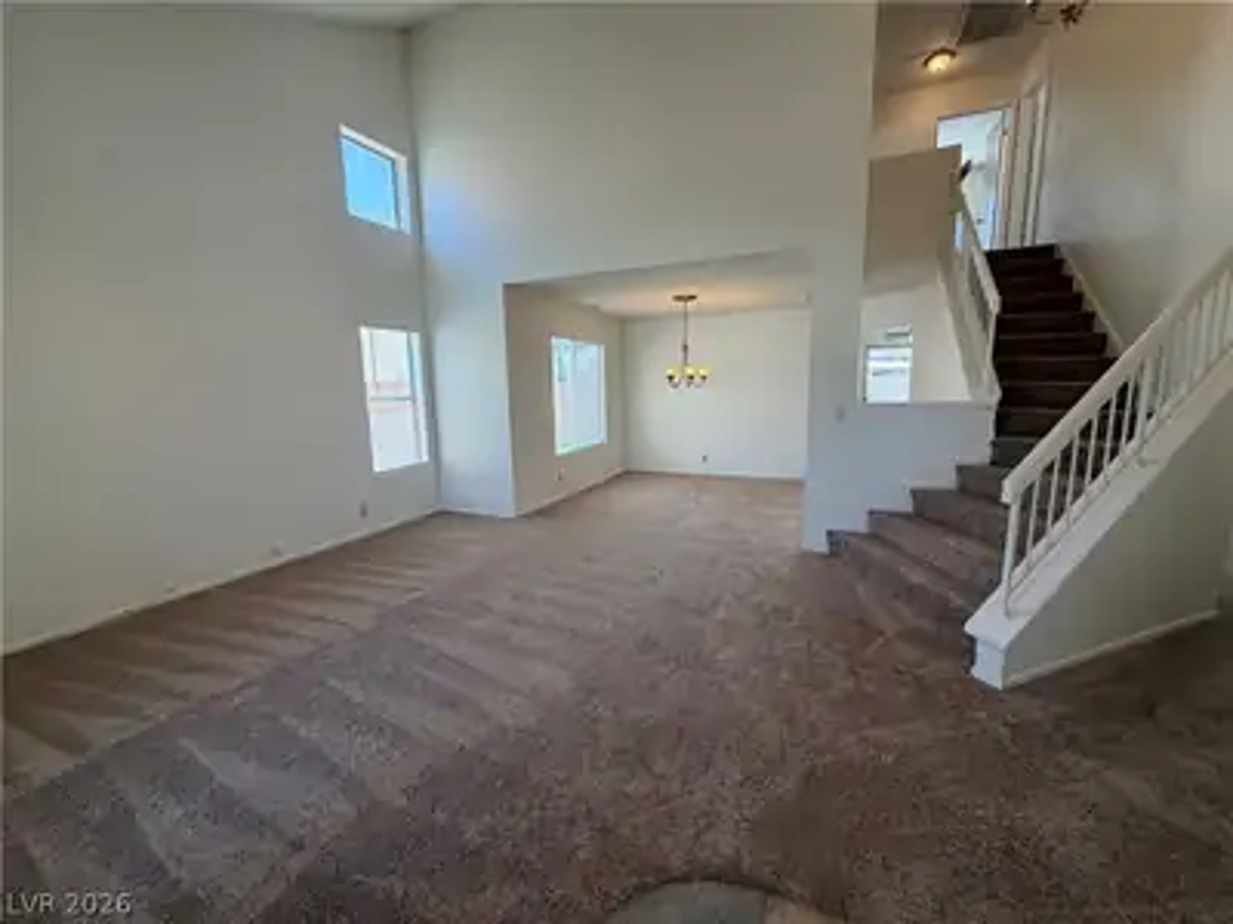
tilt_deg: -10.3
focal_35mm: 14
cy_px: 462
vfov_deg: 85.7
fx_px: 499
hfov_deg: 102.1
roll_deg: +1.6
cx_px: 616
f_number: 2.2
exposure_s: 1/121
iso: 80
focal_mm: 2.22
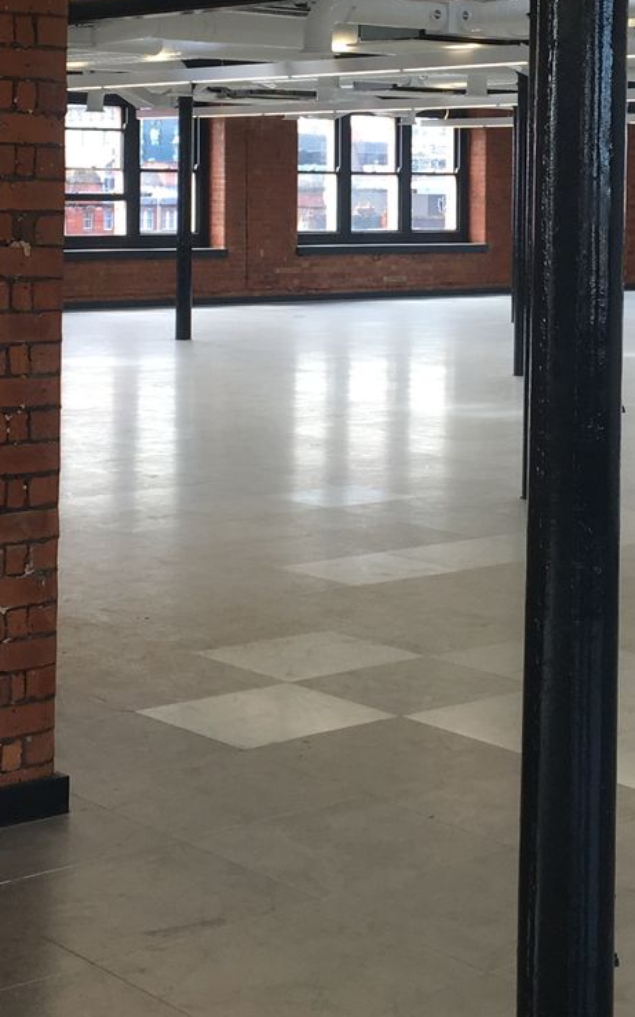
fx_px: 2078
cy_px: 212
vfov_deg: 27.0
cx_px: 523
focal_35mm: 75
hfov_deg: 17.2
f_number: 2.2
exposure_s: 1/100
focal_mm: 4.15
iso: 25
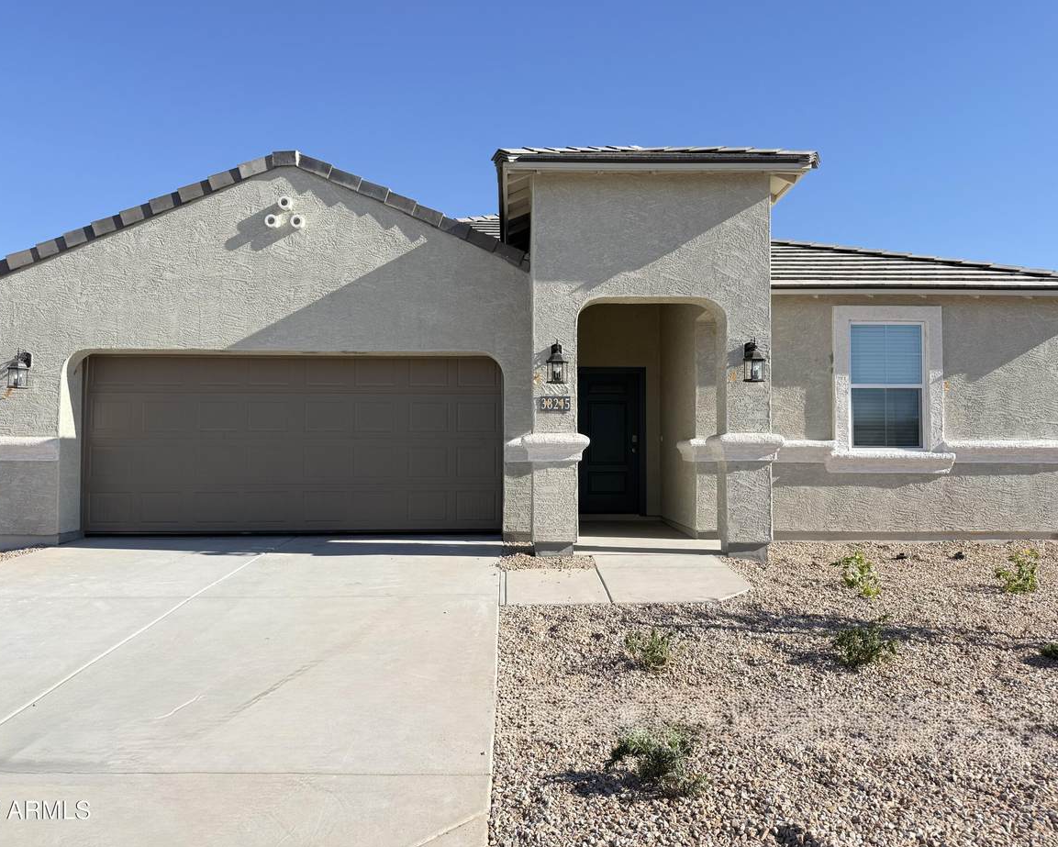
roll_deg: -0.4
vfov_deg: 54.9
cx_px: 530
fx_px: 814
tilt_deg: +2.5
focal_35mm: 26
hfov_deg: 66.0
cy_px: 410
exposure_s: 1/2801
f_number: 1.78
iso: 80
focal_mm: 6.76
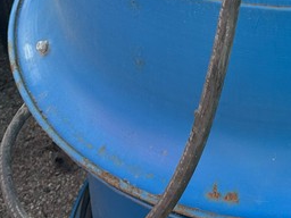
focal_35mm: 96
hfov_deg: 19.8
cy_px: -153
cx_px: 294
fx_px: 807
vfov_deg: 14.0
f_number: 1.78
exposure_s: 1/676
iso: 80
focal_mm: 6.86
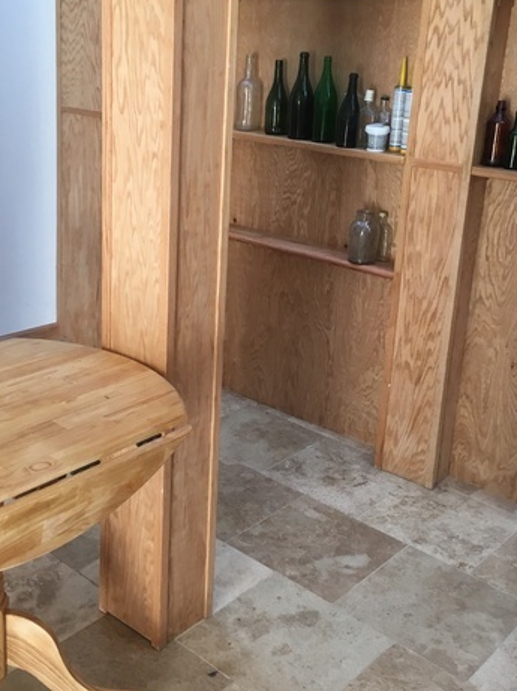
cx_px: 243
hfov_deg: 34.3
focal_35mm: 42
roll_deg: -3.2
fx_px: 838
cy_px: 293
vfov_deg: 44.7
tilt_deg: -19.4
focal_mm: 4.15
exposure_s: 1/30
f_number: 2.2
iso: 64
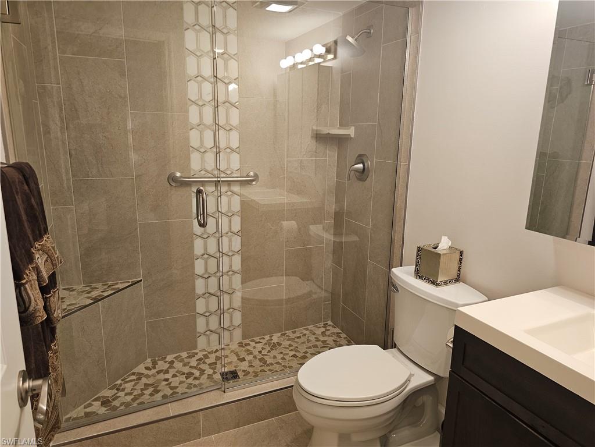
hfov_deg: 73.9
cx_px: 298
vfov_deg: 58.9
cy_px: 224
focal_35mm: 23
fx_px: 395
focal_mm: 6.3
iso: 125
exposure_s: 1/120
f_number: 1.7
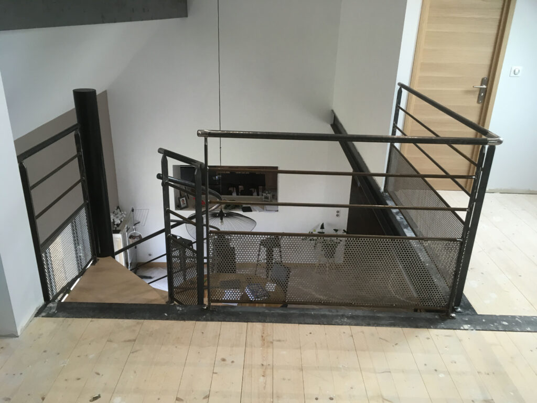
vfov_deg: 48.2
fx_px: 450
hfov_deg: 61.7
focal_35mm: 29
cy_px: 202
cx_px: 268
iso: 100
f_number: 2.2
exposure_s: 1/33
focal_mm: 4.15
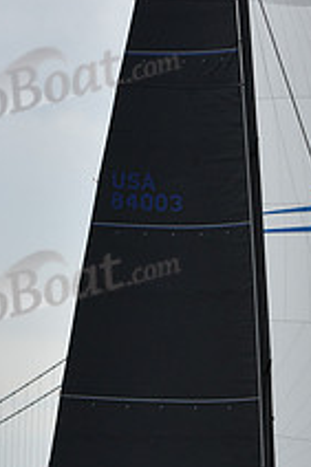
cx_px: 294
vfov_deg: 7.9
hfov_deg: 5.3
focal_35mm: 260
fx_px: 3374
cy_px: 381
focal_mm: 95
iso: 250
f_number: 8
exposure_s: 1/800
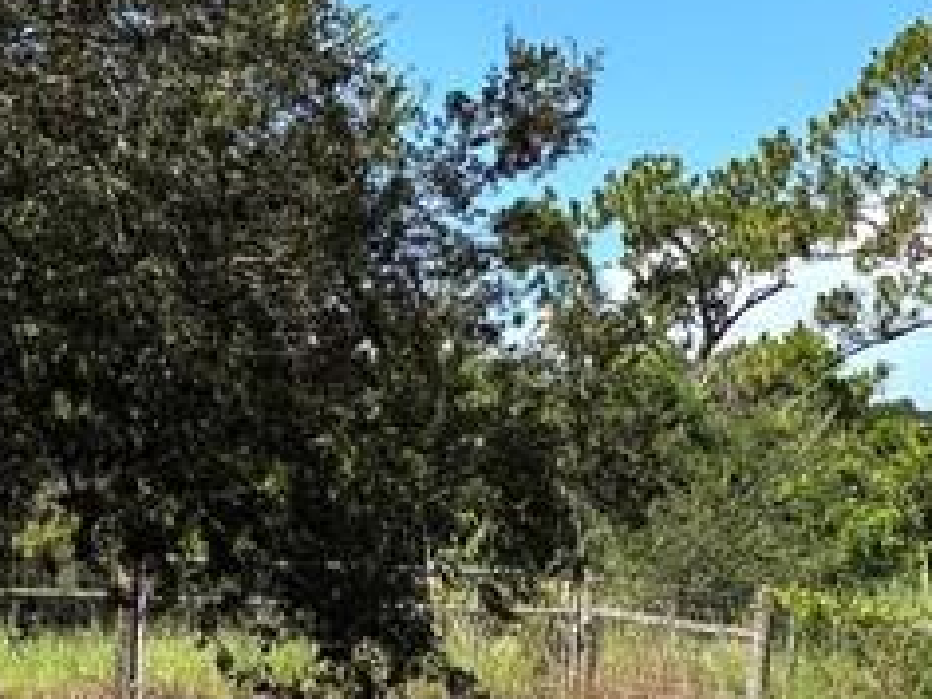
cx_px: 162
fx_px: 3042
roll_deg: -2.8
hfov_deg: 17.3
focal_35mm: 113
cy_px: 699
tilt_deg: -2.8
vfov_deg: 12.9
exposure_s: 1/1642
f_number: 1.6
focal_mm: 5.96
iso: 50
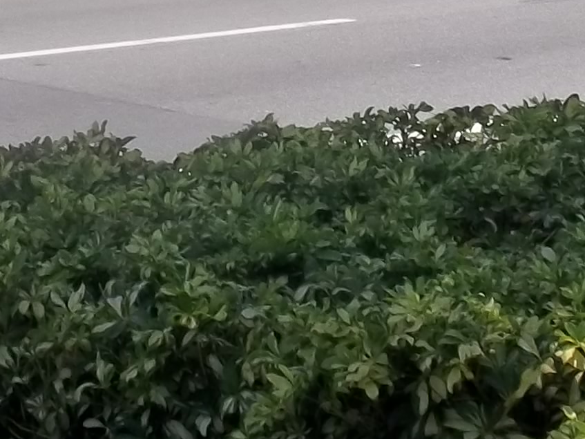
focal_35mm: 167
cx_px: 155
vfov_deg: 8.4
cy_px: -466
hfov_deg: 11.8
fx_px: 2822
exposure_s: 1/125
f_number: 8
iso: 64
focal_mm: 5.9
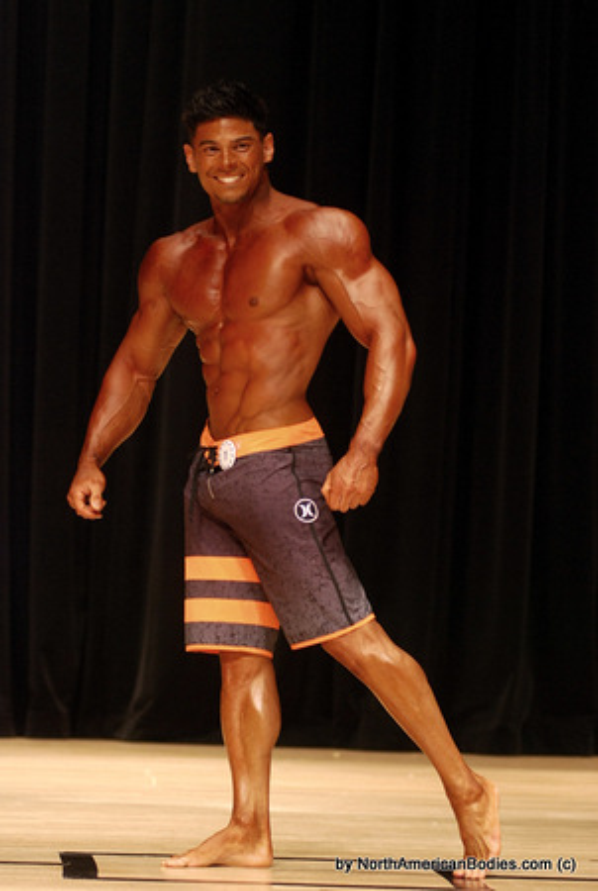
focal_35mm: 120
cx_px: 299
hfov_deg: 11.5
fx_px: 2976
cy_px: 446
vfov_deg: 17.0
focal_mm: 80
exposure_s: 1/125
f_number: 3.2
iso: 640
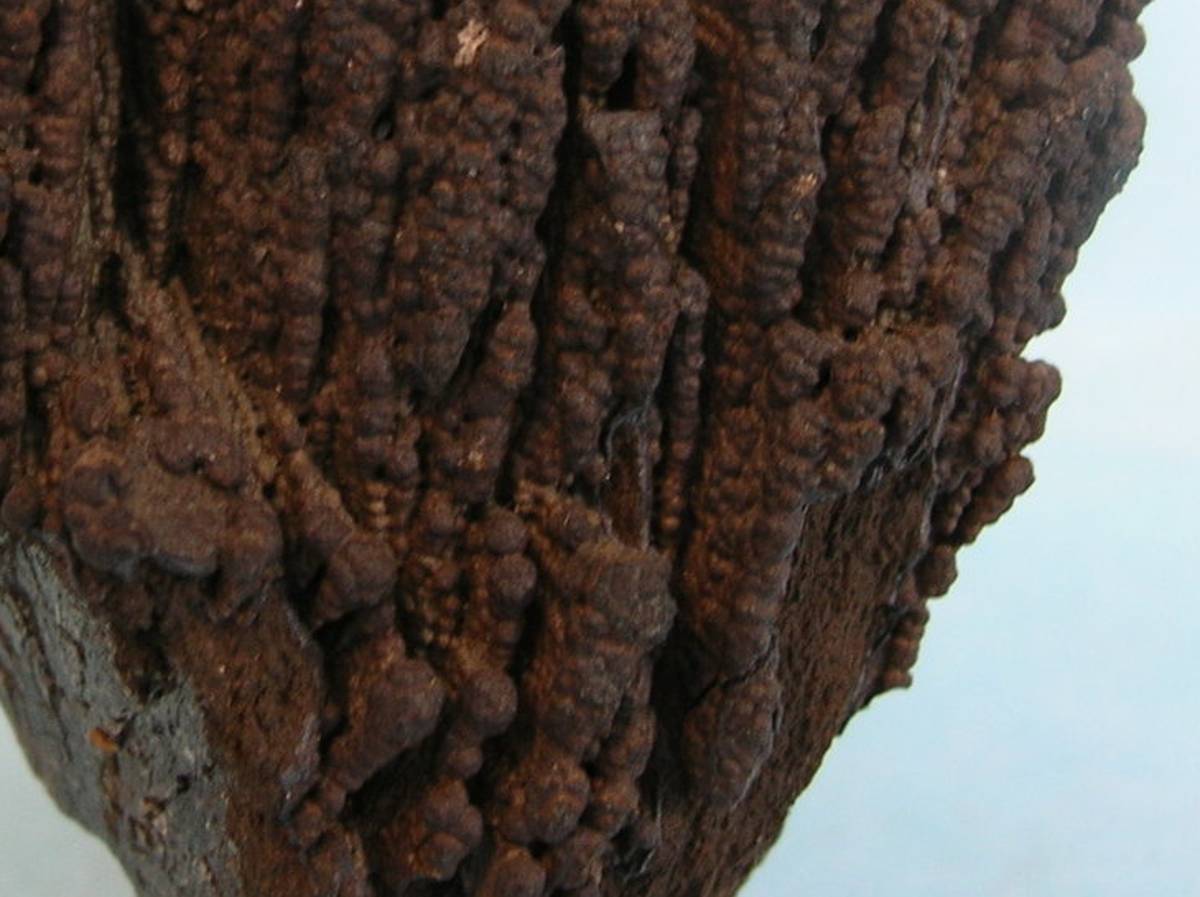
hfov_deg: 24.6
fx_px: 2735
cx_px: 392
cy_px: 185
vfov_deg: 18.5
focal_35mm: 79
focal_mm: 6
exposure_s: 1/6
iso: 50
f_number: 2.7
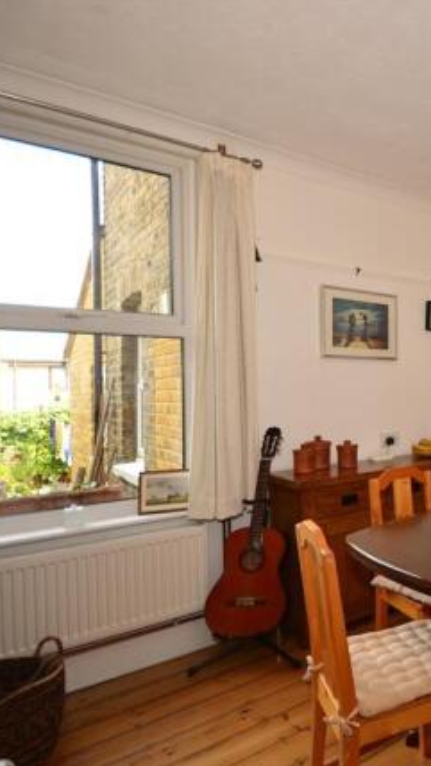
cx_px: 492
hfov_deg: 38.2
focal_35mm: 24
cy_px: 383
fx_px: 487
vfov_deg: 76.3
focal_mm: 10
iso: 200
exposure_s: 1/40
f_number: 5
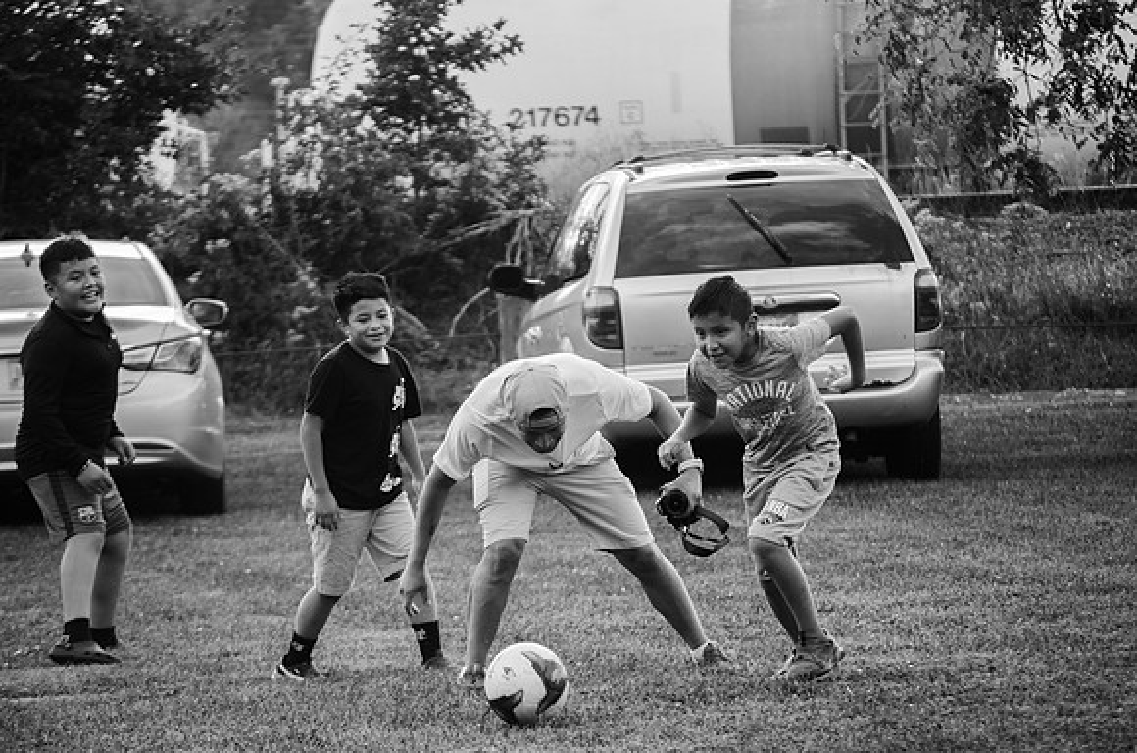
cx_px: 568
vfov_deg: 6.1
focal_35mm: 225
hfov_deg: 9.2
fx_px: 7091
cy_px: 376
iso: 220
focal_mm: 150
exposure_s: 1/500
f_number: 5.6
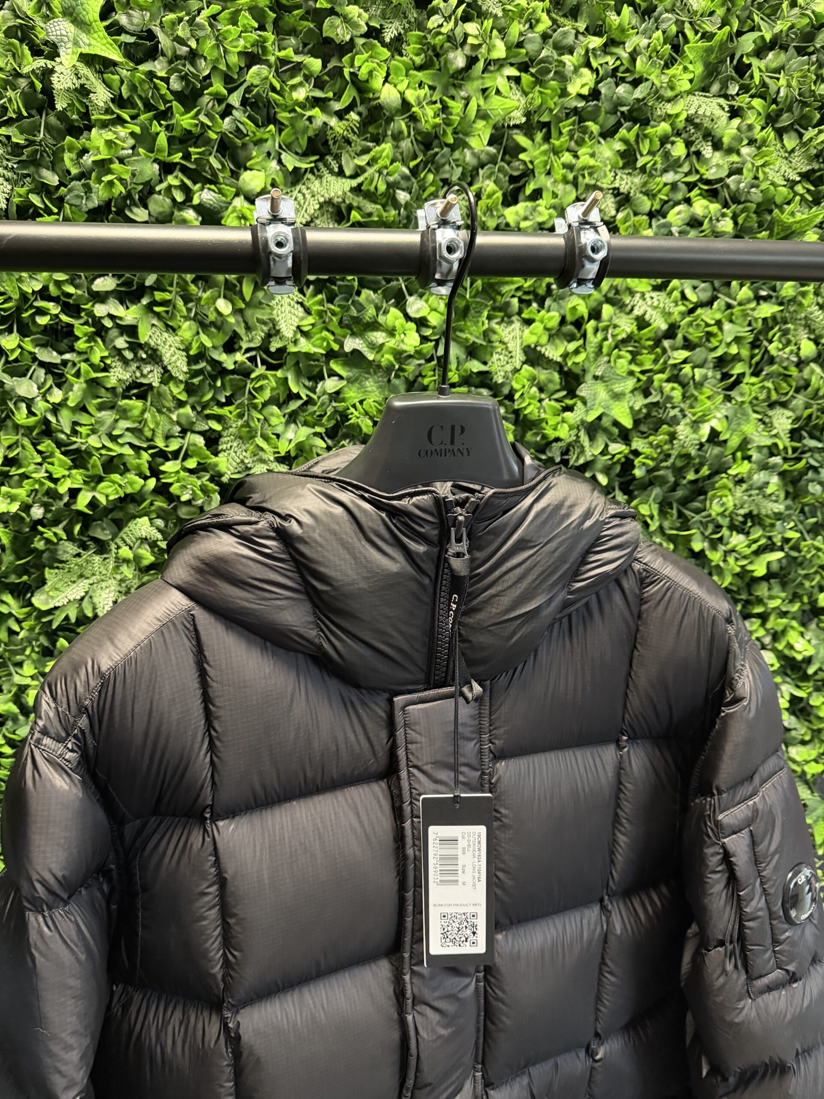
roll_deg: +1.2
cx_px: 412
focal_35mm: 24
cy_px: 550
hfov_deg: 56.8
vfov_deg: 71.6
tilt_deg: -12.6
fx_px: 762
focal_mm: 6.76
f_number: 1.78
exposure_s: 1/44
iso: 800
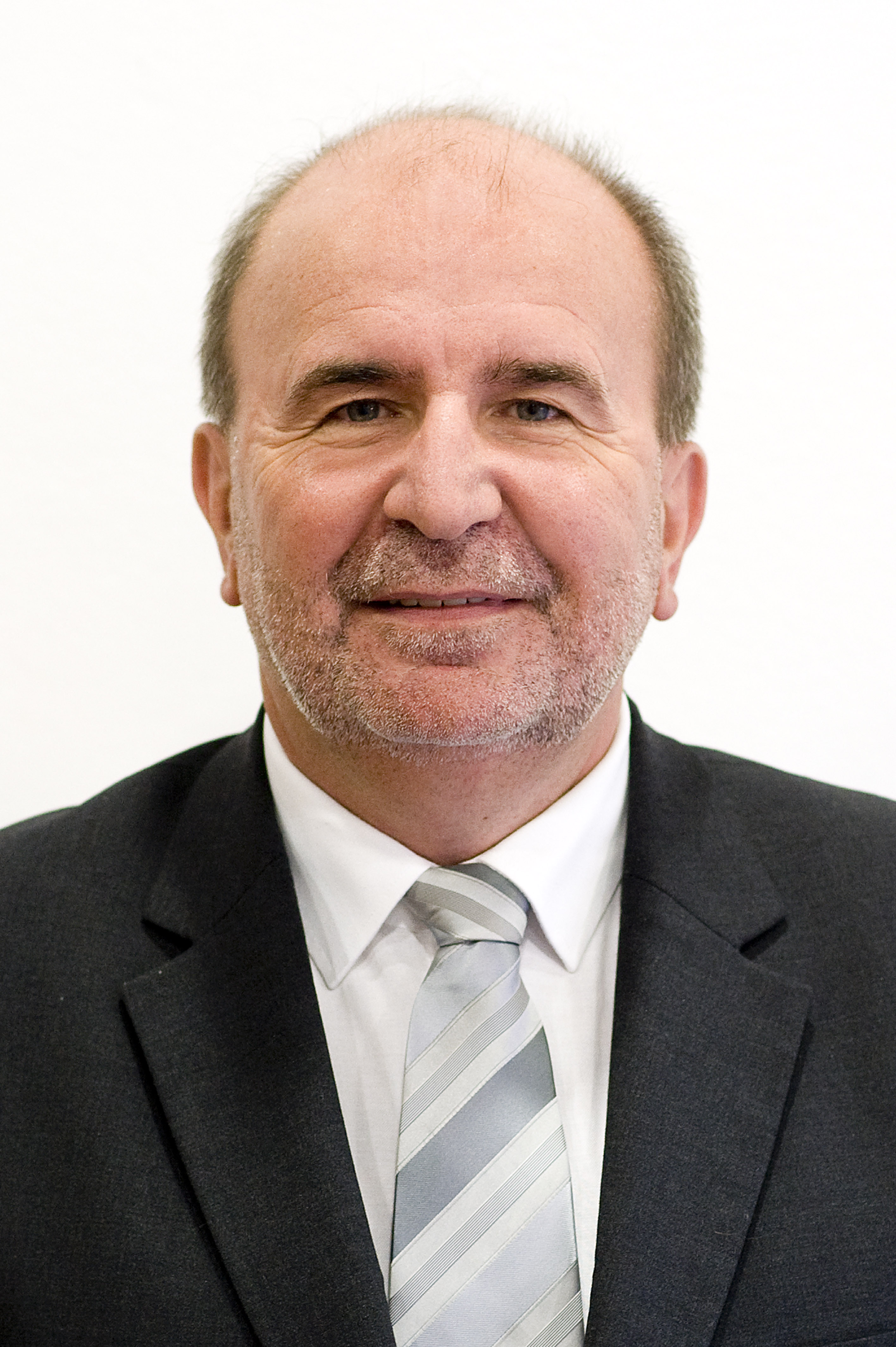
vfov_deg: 23.9
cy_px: 674
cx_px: 448
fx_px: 3177
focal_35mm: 85
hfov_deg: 16.1
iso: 1600
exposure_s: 1/125
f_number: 2.8
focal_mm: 85
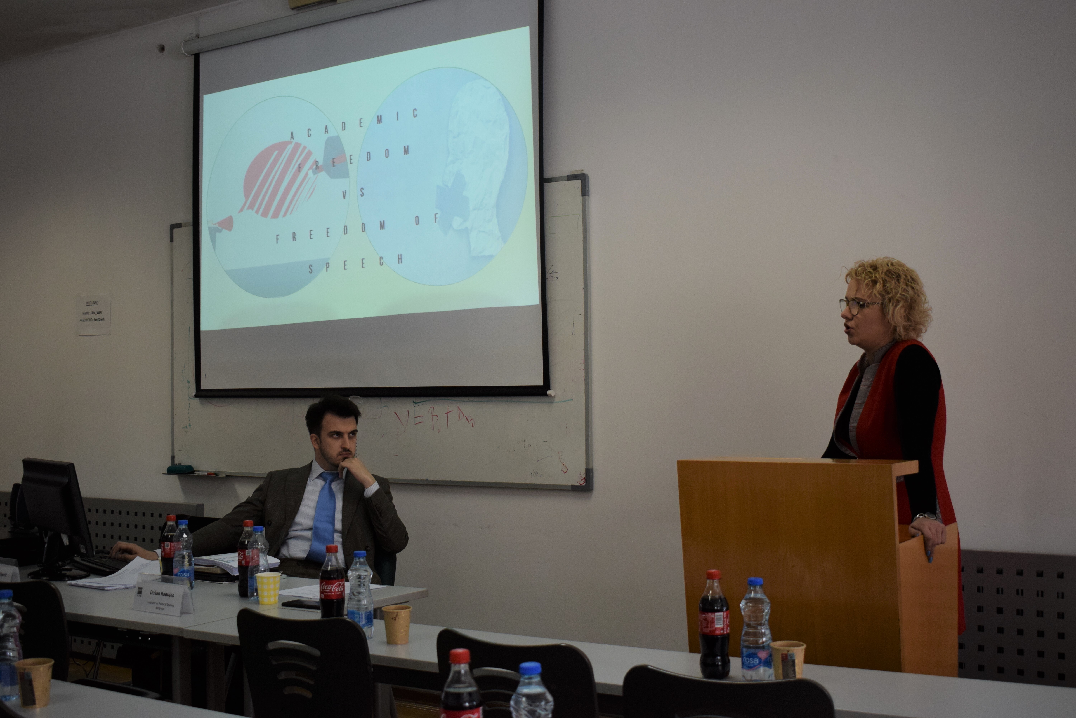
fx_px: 1300
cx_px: 538
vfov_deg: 30.8
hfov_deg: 45.0
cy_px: 359
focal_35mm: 44
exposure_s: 1/250
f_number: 4.5
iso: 1250
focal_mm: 29
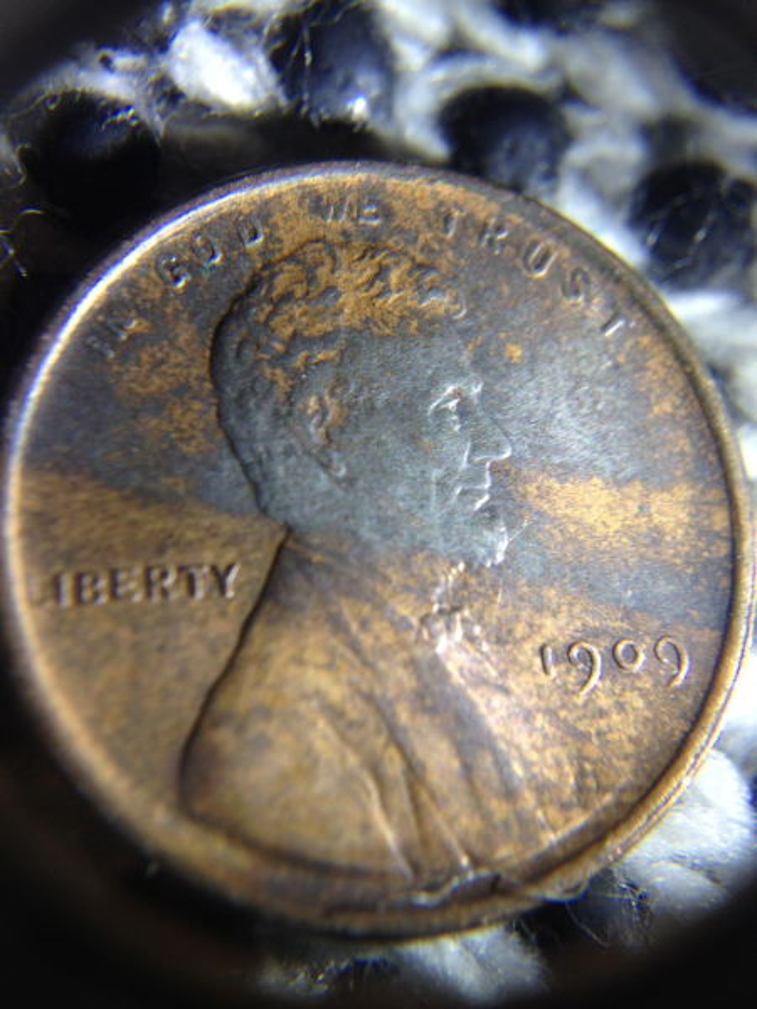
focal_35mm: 35
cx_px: 378
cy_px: 504
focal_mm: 4.28
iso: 64
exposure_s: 1/100
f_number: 2.4
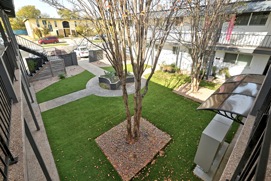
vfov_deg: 81.3
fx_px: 105
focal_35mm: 14
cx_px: 136
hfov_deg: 104.2
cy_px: 90
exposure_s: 1/80
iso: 400
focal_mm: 14
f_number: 10
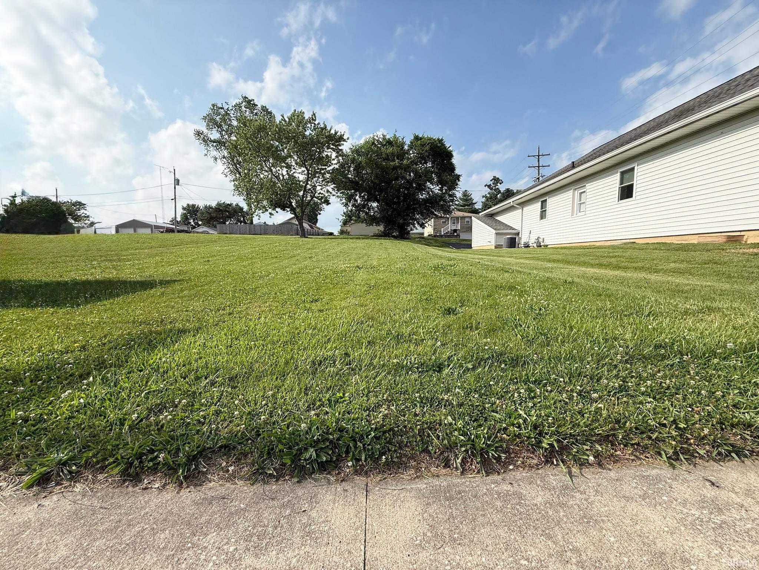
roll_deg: +0.5
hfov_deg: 102.1
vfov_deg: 85.7
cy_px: 285
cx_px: 380
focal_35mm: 14
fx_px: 307
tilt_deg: -5.0
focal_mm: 2.22
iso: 64
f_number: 2.2
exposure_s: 1/1613
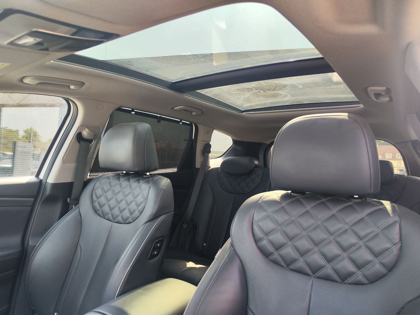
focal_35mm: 23
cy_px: 158
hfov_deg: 73.9
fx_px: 279
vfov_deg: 58.9
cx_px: 210
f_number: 1.69
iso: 64
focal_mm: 7.01
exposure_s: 1/100
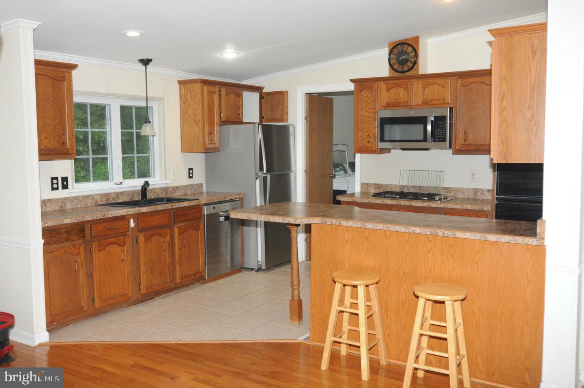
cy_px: 194
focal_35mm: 36
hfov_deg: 53.2
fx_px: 583
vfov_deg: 36.8
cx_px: 292
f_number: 5.6
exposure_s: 1/60
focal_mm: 24
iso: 800
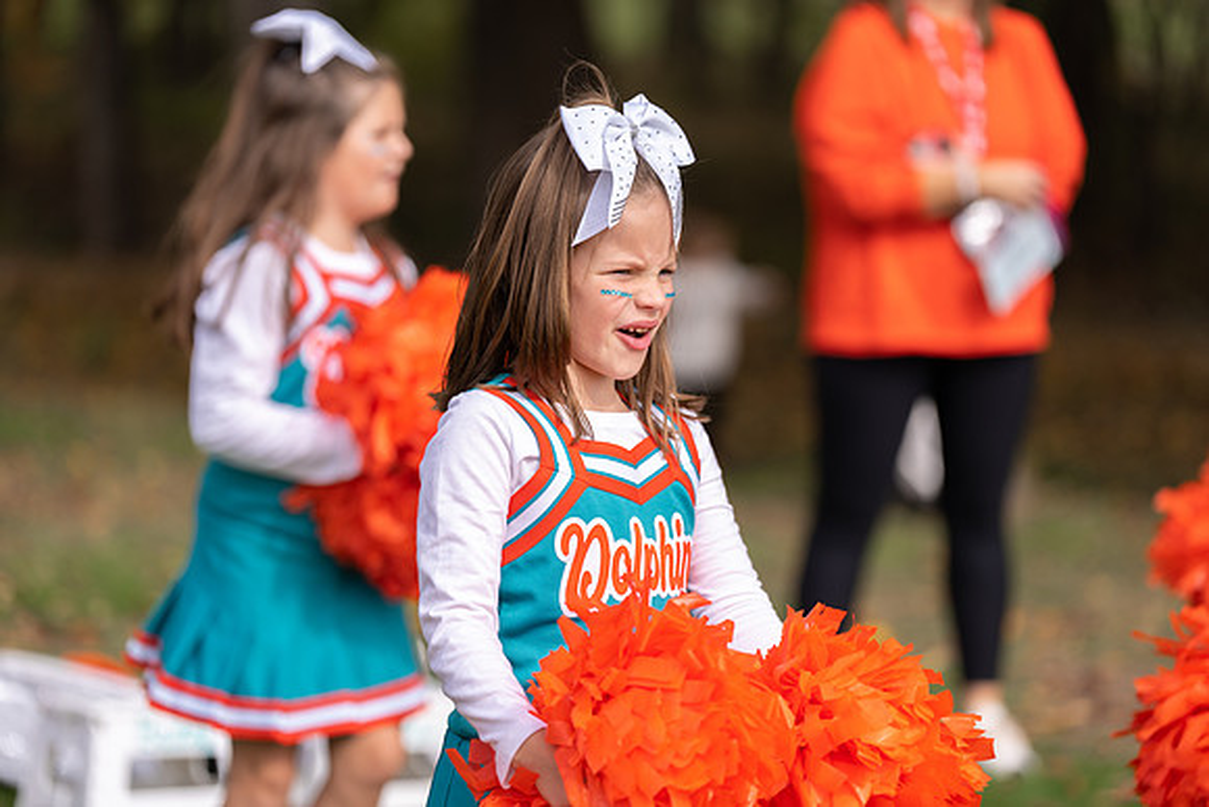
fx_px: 5139
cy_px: 404
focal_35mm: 153
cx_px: 604
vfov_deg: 9.0
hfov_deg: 13.4
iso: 100
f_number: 2.8
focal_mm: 153
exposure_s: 1/1600
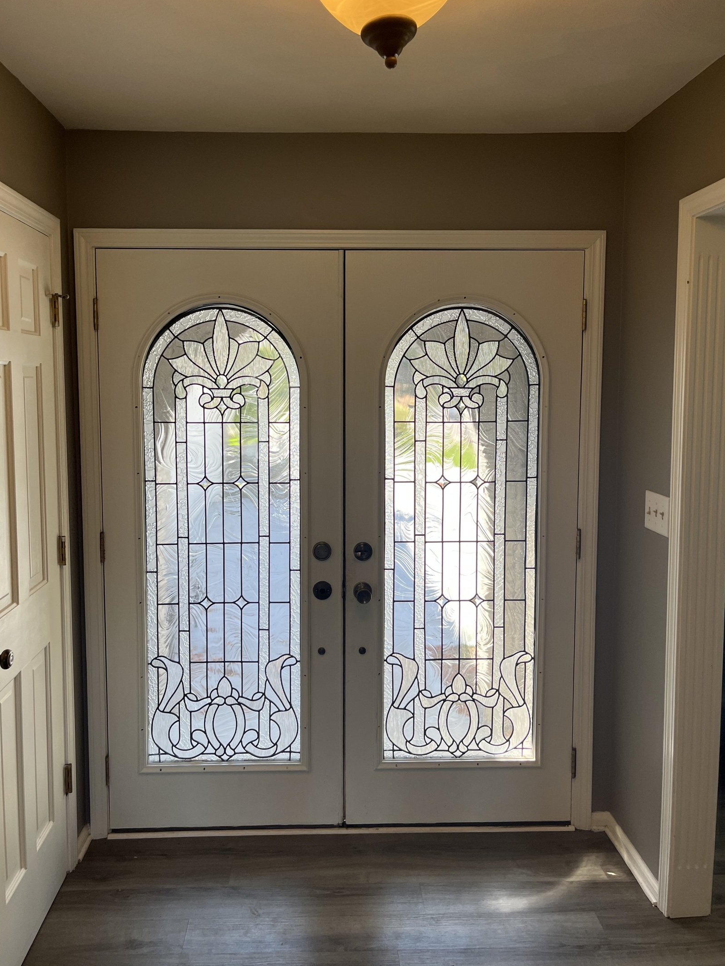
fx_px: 782
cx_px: 348
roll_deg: -0.4
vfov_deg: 63.4
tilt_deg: -5.5
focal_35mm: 28
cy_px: 450
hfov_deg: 49.7
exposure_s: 1/169
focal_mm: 5.1
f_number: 1.6
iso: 40
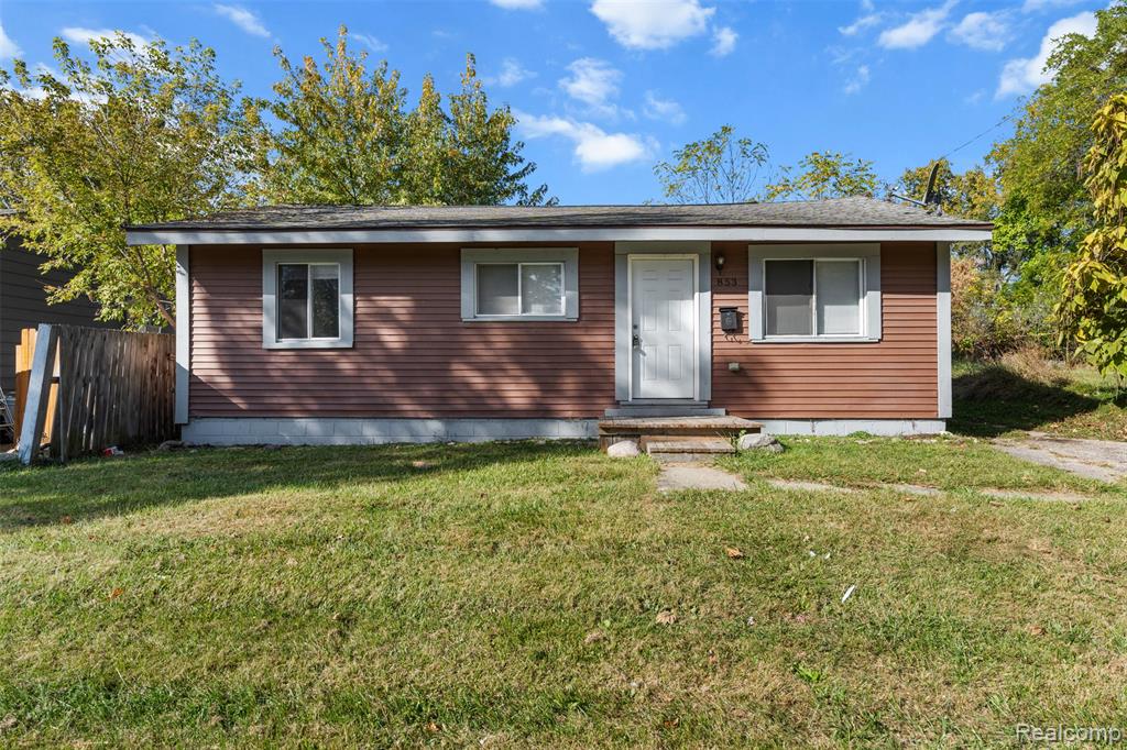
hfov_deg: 81.2
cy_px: 375
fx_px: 657
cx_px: 564
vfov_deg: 59.5
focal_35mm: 21
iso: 100
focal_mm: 21
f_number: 8
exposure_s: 1/40
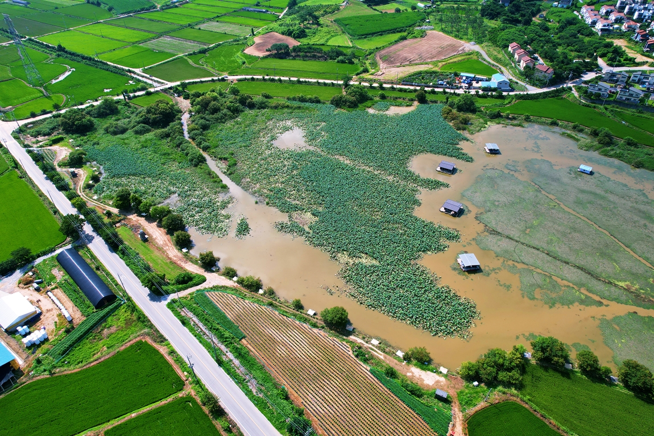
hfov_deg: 78.6
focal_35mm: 22
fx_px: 400
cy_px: 218
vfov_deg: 57.2
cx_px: 327
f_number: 2.8
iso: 100
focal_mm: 8.38
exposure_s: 1/1500
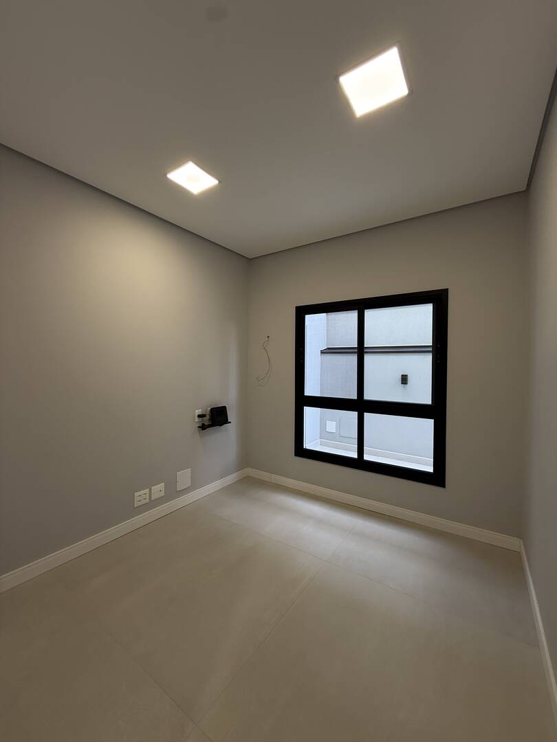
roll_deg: -0.8
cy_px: 371
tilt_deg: -0.6
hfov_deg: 85.7
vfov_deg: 102.1
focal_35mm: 14
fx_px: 300
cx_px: 278
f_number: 2.2
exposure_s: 1/120
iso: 125
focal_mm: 2.22
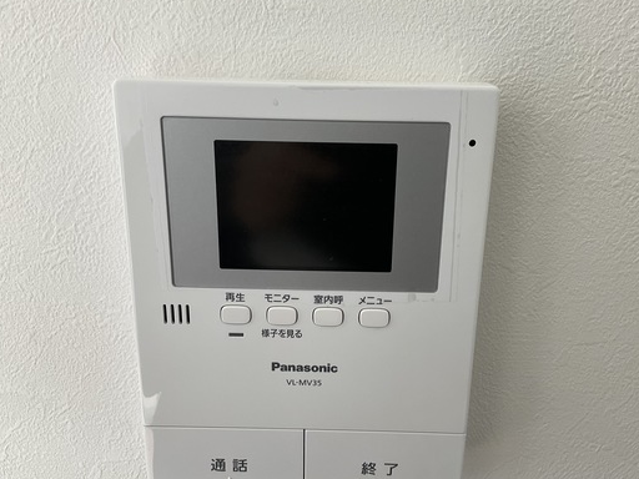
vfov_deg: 41.7
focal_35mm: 34
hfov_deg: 53.9
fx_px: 628
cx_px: 338
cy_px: 263
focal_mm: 3
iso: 40
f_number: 1.8
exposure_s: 1/50
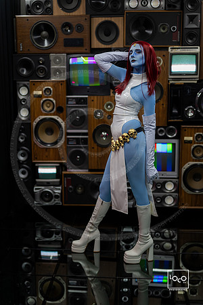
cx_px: 102
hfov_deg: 27.0
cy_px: 152
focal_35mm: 50
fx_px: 423
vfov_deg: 39.6
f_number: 1.4
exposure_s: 1/250
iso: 640
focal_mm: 50
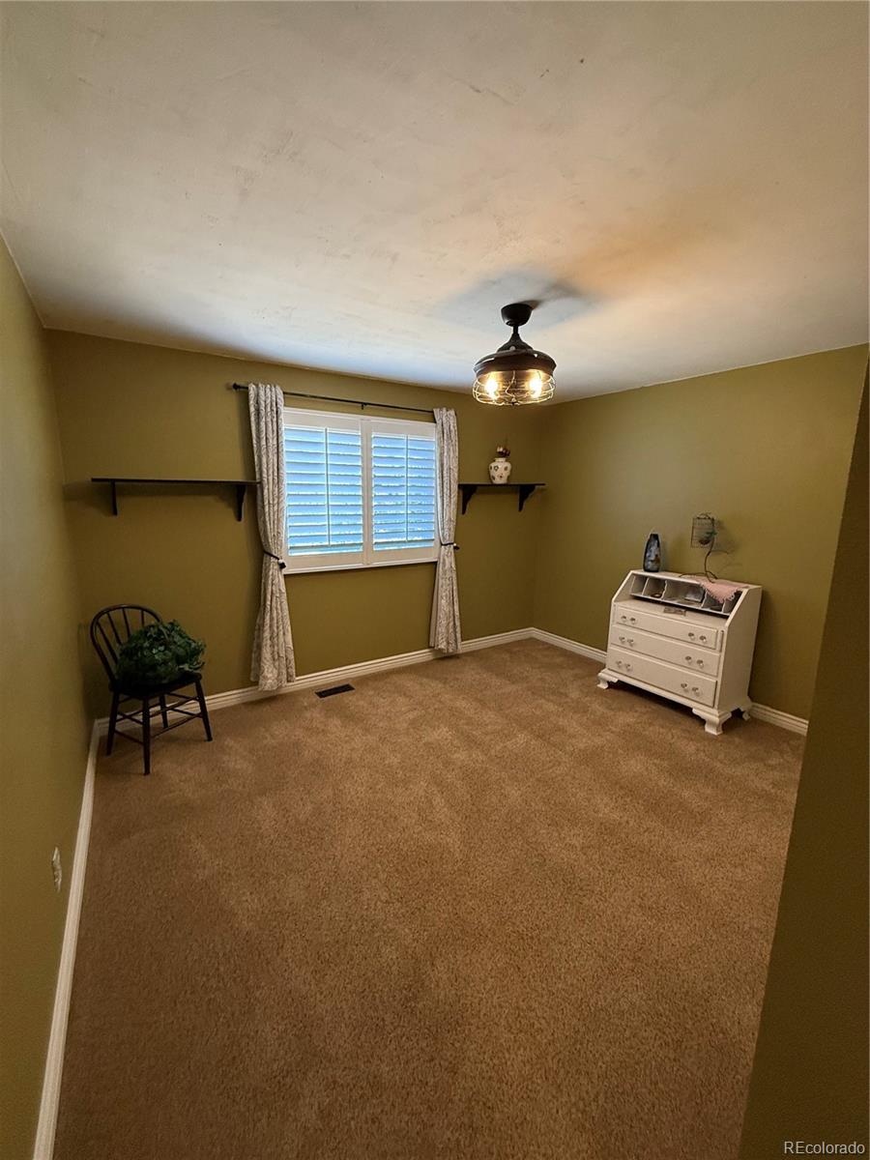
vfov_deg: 102.1
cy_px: 580
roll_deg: -1.3
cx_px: 435
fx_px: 469
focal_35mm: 14
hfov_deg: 85.7
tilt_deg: -10.6
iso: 400
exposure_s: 1/120
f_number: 2.2
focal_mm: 2.22
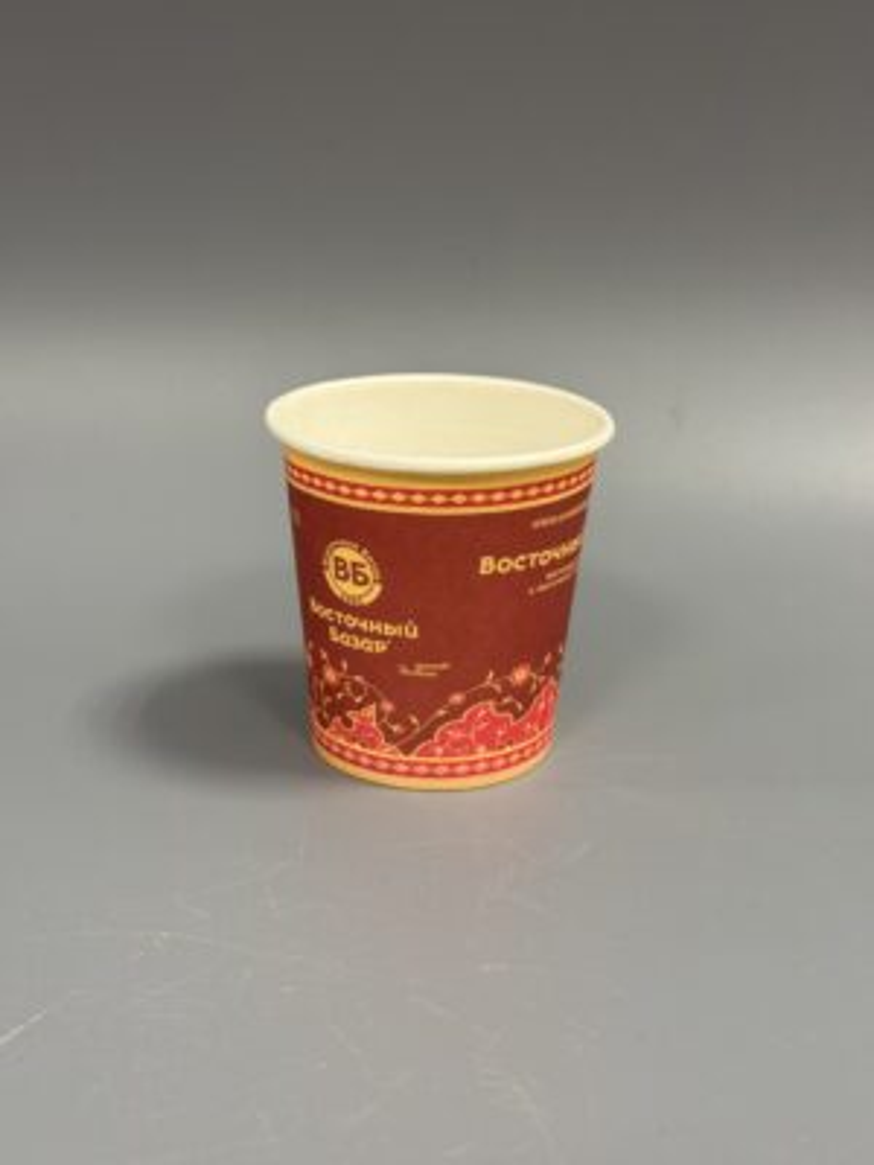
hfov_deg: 30.3
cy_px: 582
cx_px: 437
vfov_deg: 39.7
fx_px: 1616
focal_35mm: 48
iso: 125
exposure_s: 1/50
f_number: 1.78
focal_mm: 6.76
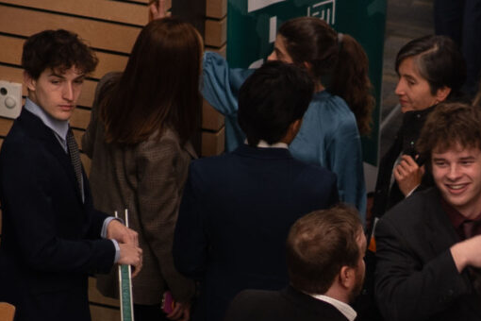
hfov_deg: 9.1
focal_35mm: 226
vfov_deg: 6.1
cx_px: 256
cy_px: 330
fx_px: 3019
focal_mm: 30
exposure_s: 1/60
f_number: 1.6
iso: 200
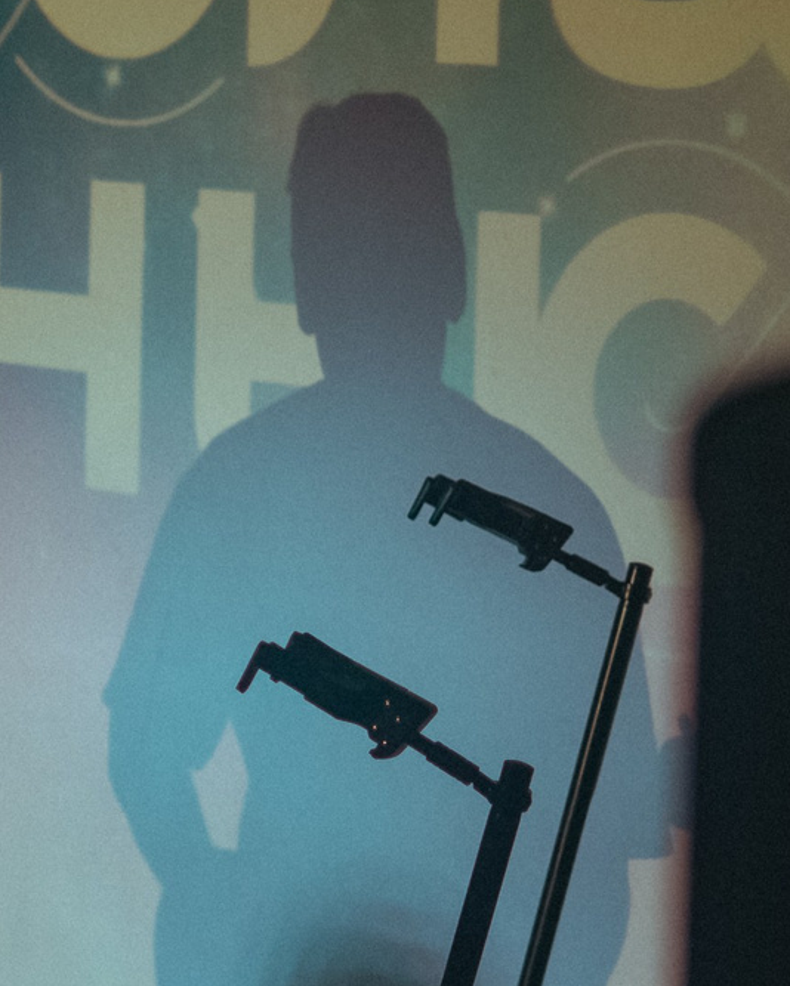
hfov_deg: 8.2
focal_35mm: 180
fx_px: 5258
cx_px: -698
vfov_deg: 10.7
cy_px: 571
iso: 400
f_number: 2
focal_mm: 50
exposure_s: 1/200
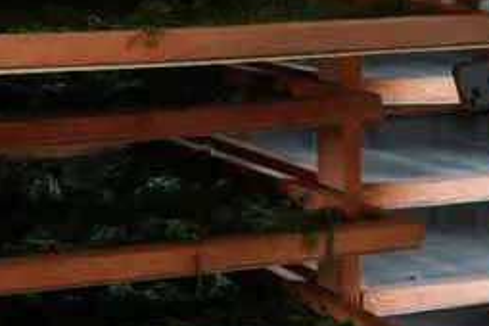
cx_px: -19
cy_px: -42
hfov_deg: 19.7
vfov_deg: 13.4
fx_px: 1358
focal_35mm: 100
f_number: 4
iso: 5000
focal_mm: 29
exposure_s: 1/160
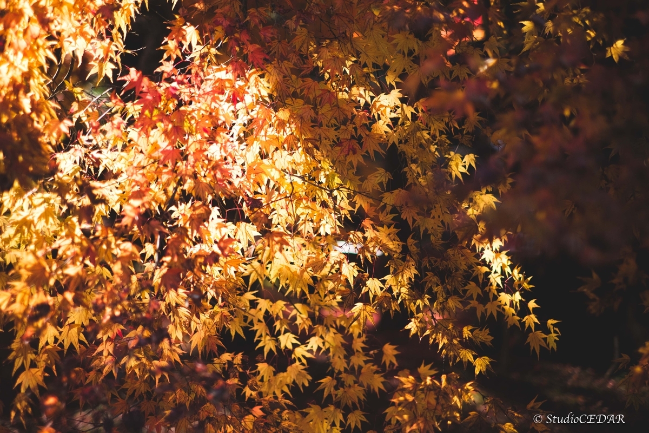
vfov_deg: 25.5
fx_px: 955
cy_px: 216
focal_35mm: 53
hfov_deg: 37.5
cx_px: 324
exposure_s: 1/3800
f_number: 1.4
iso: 400
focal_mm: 35
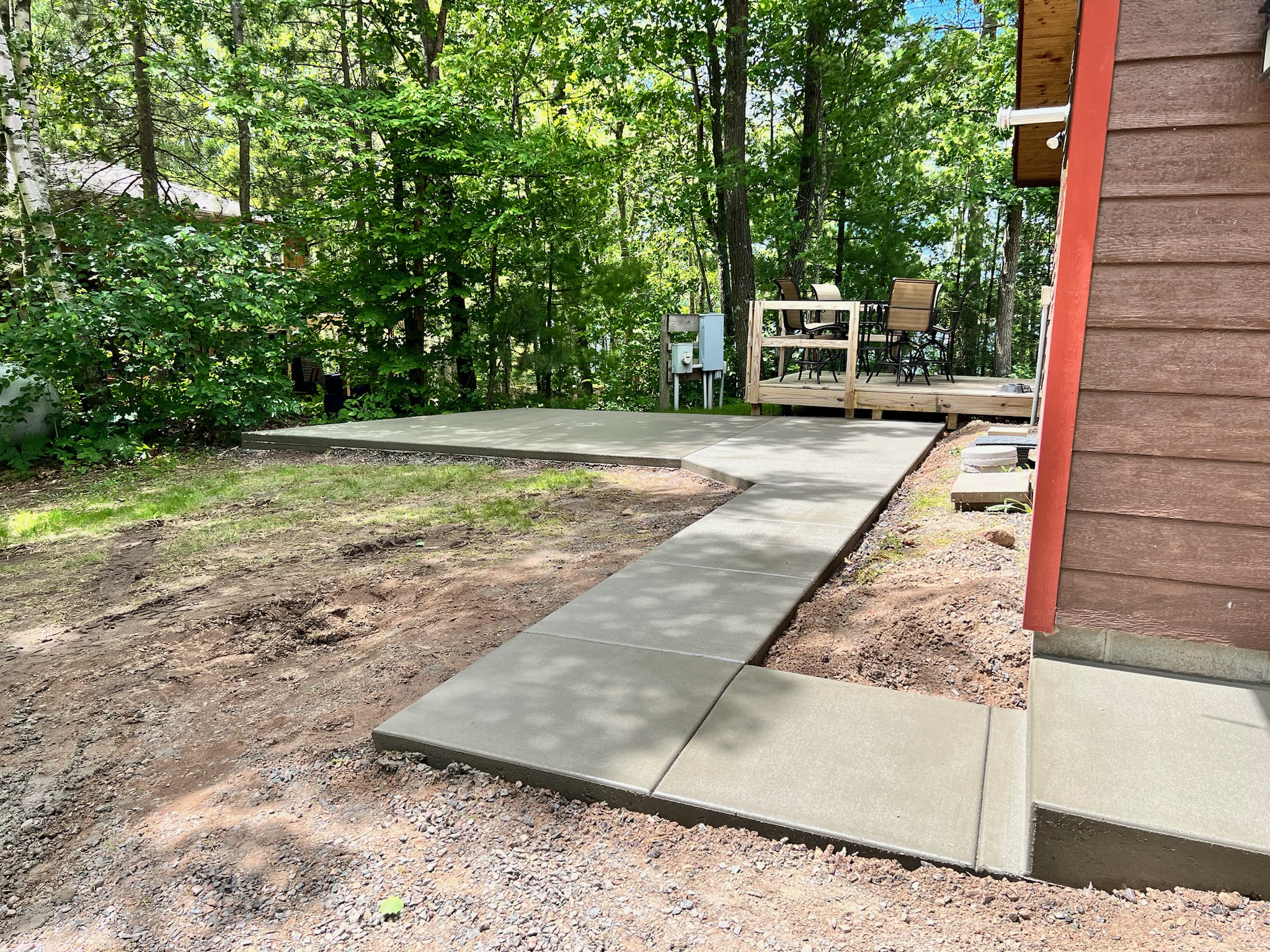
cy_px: 476
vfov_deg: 53.1
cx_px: 635
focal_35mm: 26
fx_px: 954
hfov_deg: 67.3
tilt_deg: -9.6
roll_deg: -0.7
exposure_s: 1/1266
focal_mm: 5.7
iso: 50
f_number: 1.5
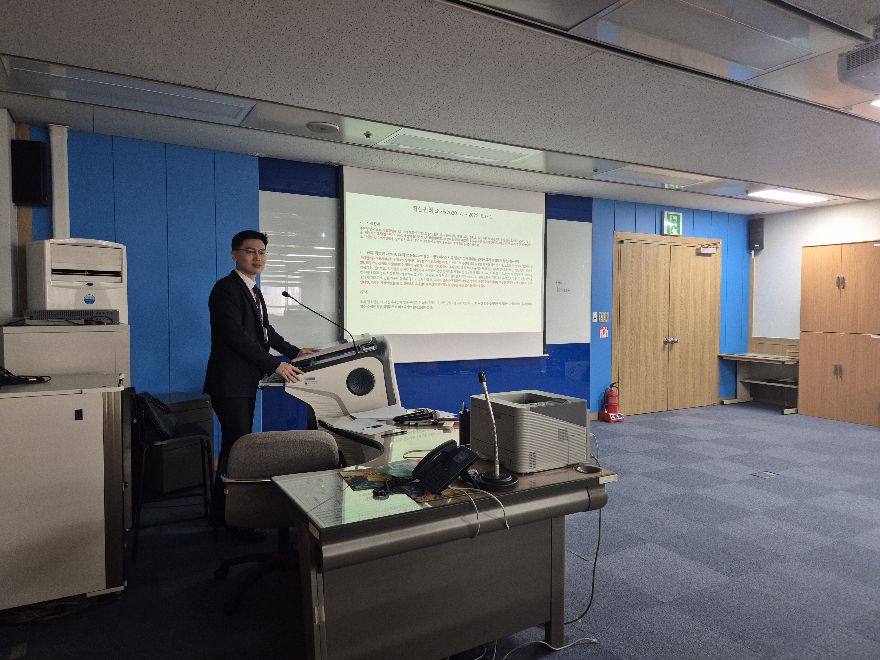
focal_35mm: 23
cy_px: 330
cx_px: 440
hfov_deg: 73.9
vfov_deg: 58.9
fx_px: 585
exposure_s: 1/120
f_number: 1.8
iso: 400
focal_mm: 5.4
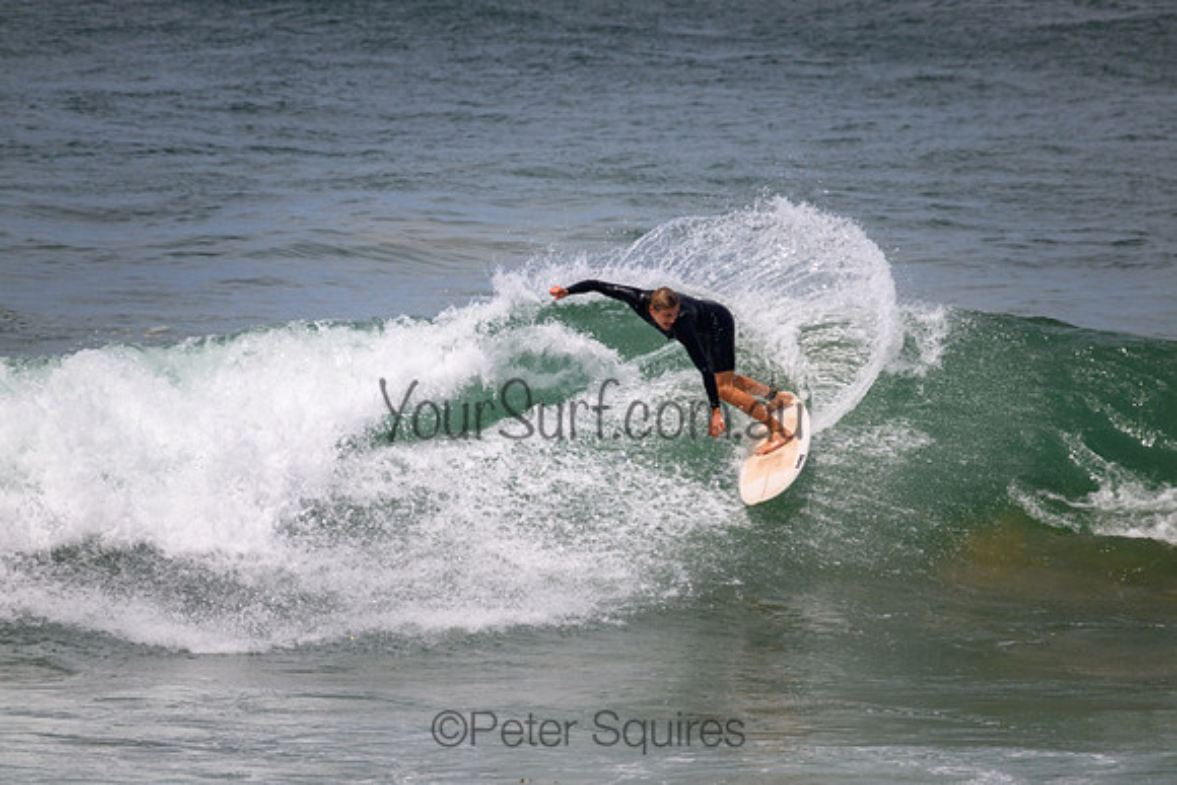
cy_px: 392
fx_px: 26160
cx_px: 588
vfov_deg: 1.7
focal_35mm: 800
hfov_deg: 2.6
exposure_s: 1/2000
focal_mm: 800
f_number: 11
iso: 640
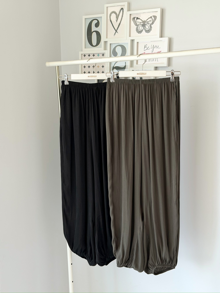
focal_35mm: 48
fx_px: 407
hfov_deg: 30.3
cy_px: 146
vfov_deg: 39.7
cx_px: 110
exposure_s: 1/126
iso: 50
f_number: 1.78
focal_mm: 6.76
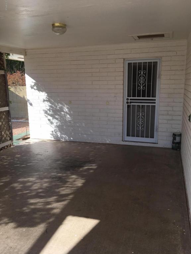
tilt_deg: -11.2
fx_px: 213
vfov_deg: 61.7
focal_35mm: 29
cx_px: 96
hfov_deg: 48.2
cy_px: 127
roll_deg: +0.2
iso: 25
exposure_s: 1/553
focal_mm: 4.15
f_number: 2.2
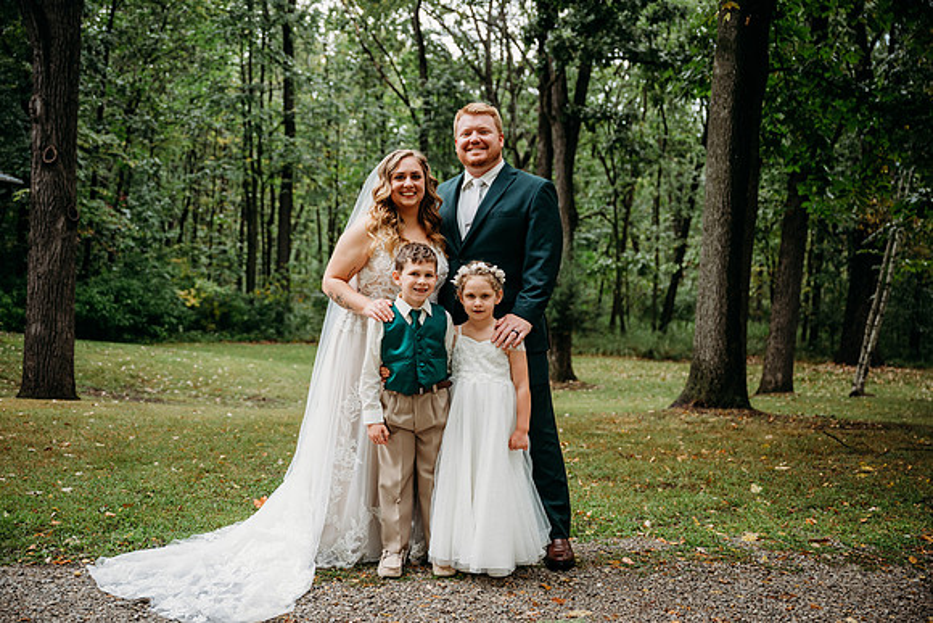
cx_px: 466
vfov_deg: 35.1
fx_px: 985
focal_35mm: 38
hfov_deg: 50.7
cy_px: 312
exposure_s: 1/400
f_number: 2.8
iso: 200
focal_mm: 38
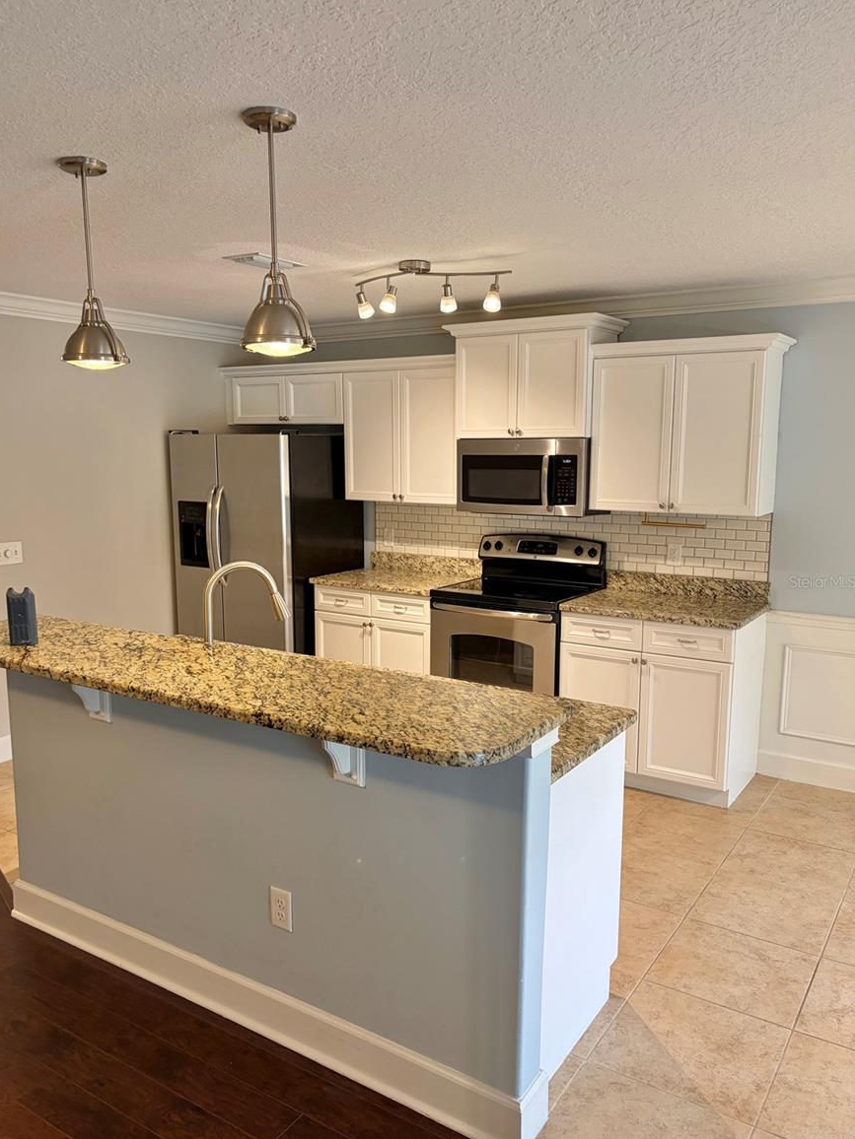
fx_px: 889
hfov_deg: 51.3
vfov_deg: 65.3
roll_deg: +0.0
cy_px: 581
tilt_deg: -8.8
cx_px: 415
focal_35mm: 27
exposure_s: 1/60
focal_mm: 5.96
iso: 100
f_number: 1.6
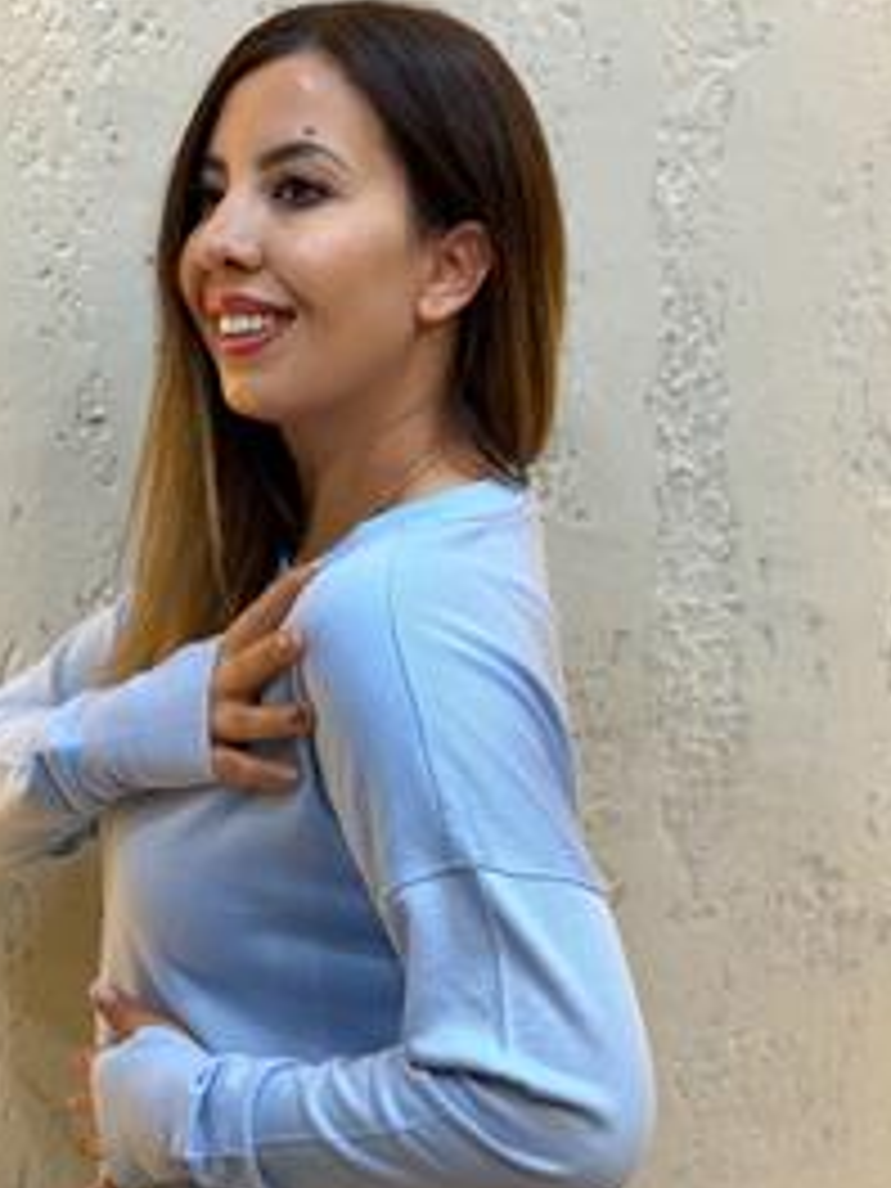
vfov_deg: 25.8
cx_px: 382
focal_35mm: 75
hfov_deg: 19.6
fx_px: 2574
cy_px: 803
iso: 80
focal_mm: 6.76
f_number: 1.78
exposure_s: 1/100
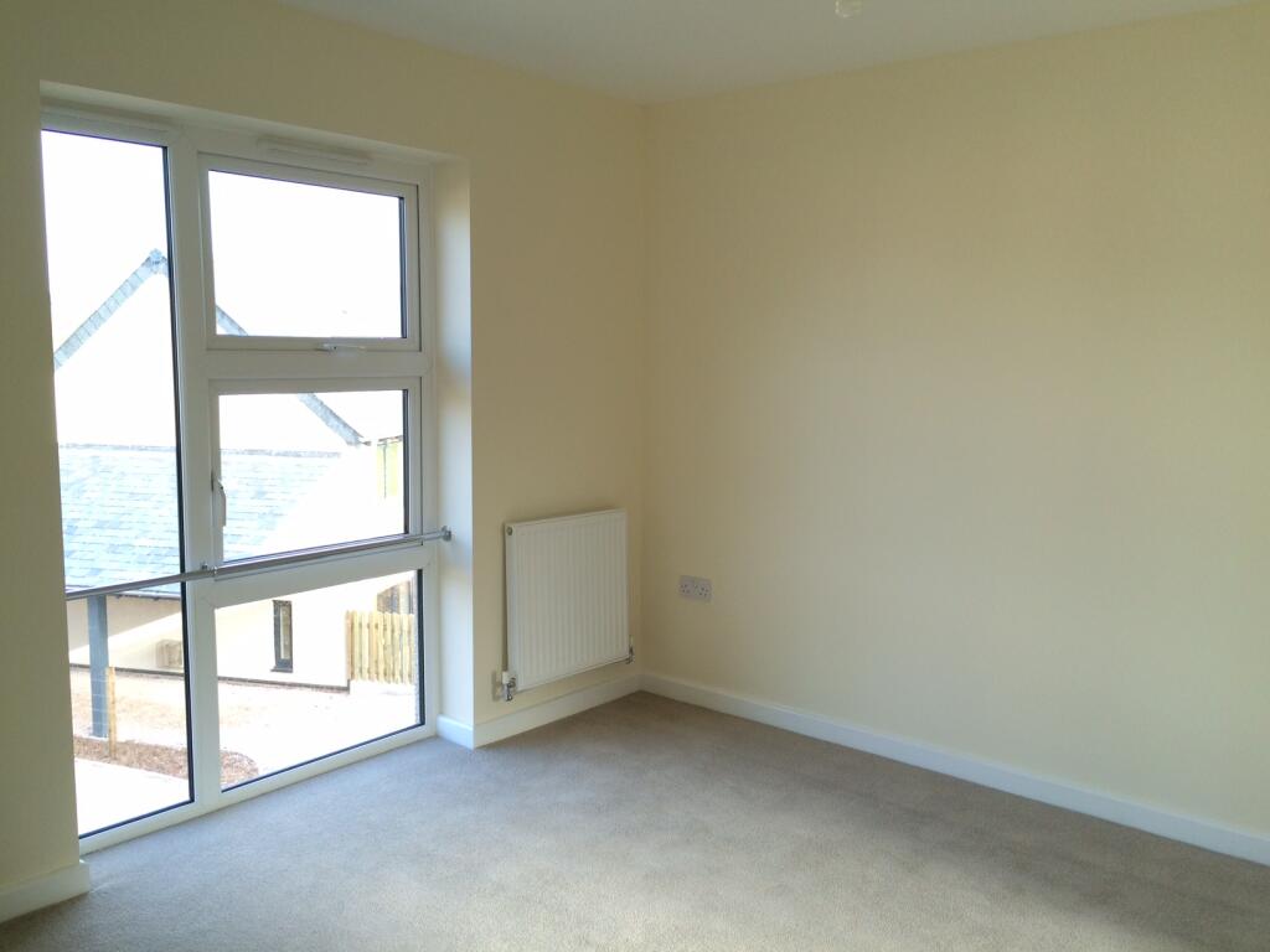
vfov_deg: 48.2
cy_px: 476
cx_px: 635
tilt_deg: -7.4
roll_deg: +0.2
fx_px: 1064
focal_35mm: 29
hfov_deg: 61.7
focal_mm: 4.15
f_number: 2.2
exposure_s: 1/100
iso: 50
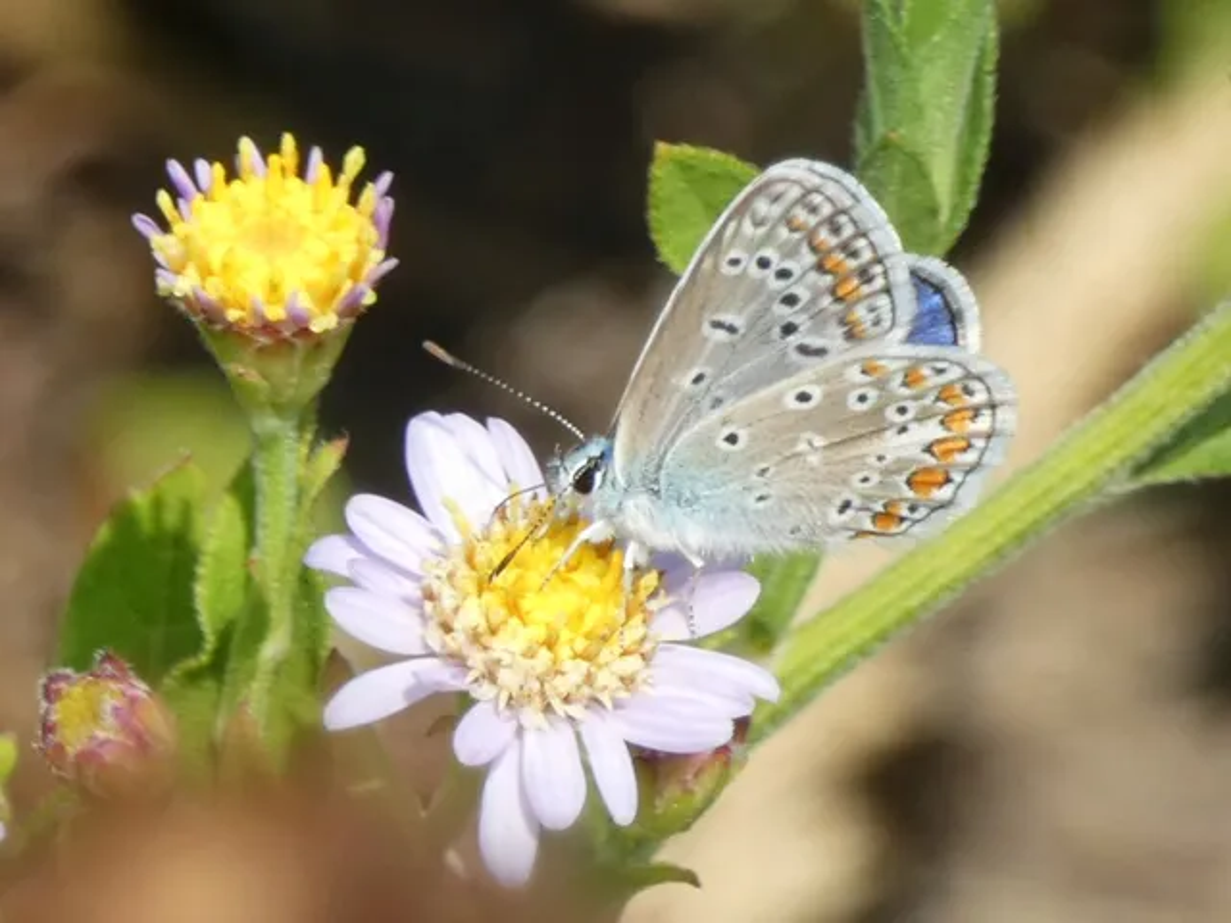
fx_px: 15647
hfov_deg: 4.5
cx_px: 616
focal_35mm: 440
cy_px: 462
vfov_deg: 3.4
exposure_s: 1/125
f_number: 5.6
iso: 80
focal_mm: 78.8
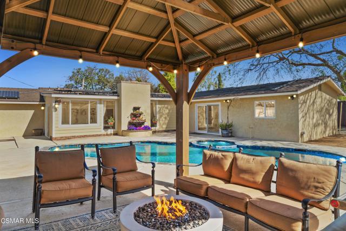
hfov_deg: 76.1
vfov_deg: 55.1
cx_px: 173
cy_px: 116
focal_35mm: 23
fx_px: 221
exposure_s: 1/60
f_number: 8
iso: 250
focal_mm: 23
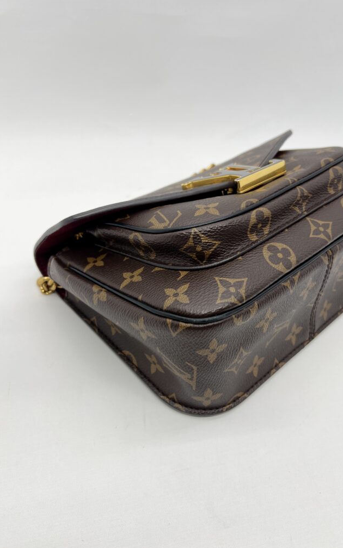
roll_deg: -6.4
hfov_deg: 44.5
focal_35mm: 28
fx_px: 419
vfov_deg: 66.5
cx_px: 181
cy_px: 277
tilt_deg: -40.9
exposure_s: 1/172
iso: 40
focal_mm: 5.7
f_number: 1.5
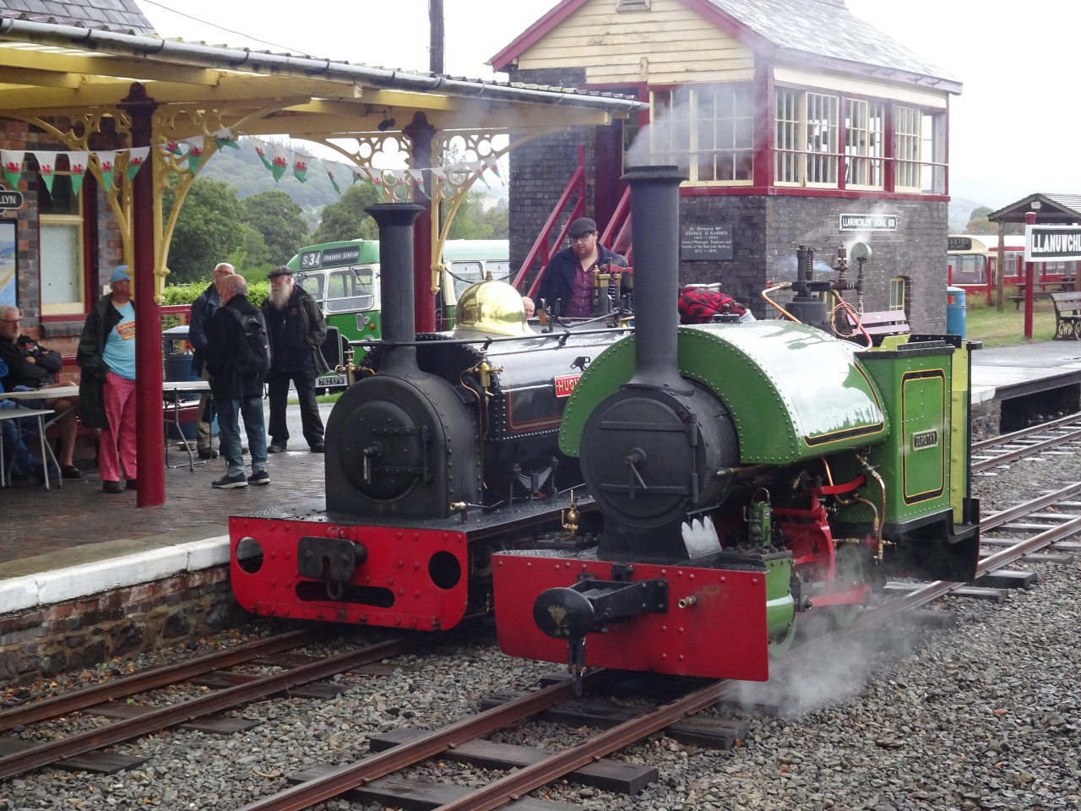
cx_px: 540
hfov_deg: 31.2
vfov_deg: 23.7
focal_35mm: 62
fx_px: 1936
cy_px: 406
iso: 160
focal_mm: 10.59
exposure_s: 1/80
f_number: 4.5
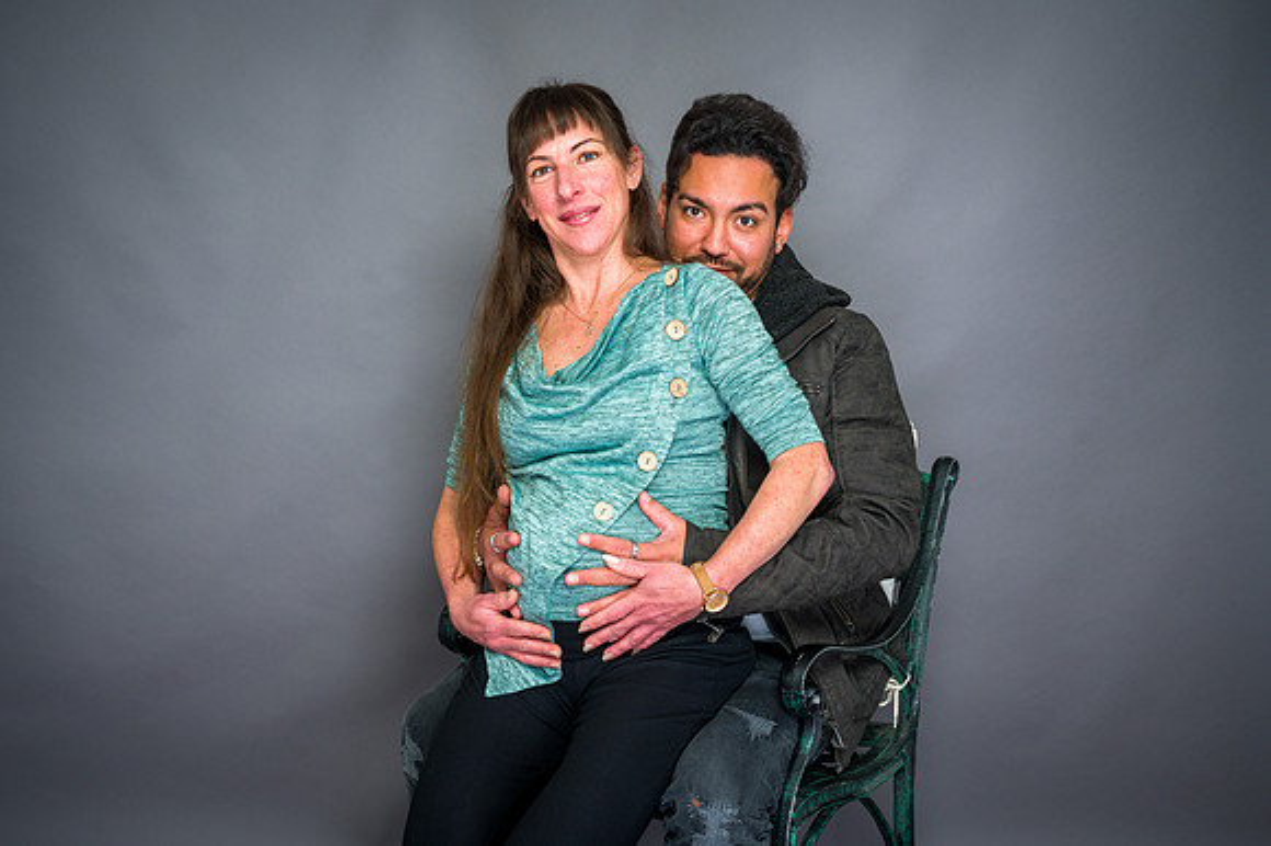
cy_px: 423
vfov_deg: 30.5
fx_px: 1552
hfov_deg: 44.5
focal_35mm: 44
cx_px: 636
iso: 200
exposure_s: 1/100
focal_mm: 44
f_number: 5.6
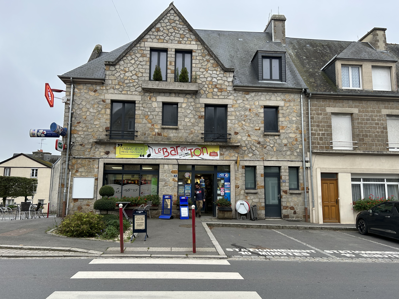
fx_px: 300
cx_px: 200
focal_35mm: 26
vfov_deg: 53.1
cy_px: 150
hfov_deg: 67.3
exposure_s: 1/144
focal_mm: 5.7
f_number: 1.5
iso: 32
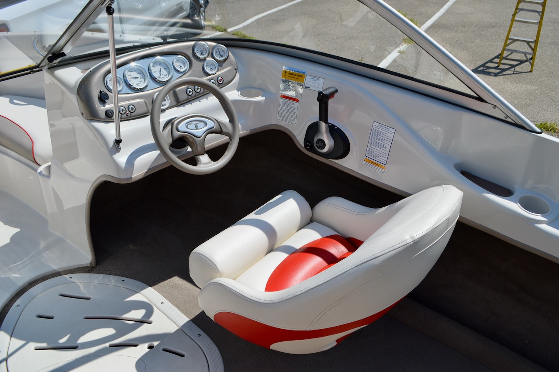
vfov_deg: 43.6
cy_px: 186
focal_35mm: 30
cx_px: 280
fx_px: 466
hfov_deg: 62.0
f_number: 9
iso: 100
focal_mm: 20
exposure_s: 1/320
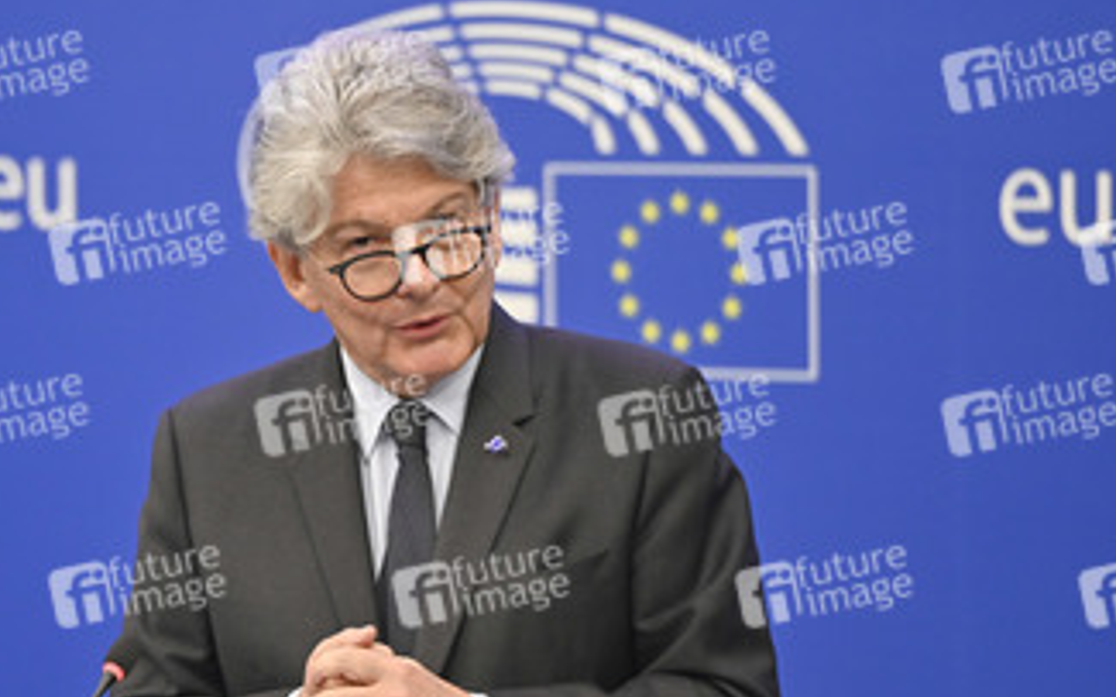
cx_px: 390
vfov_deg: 4.6
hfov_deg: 7.4
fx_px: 8606
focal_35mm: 283
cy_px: 501
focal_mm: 200
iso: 2000
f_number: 2.8
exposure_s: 1/320
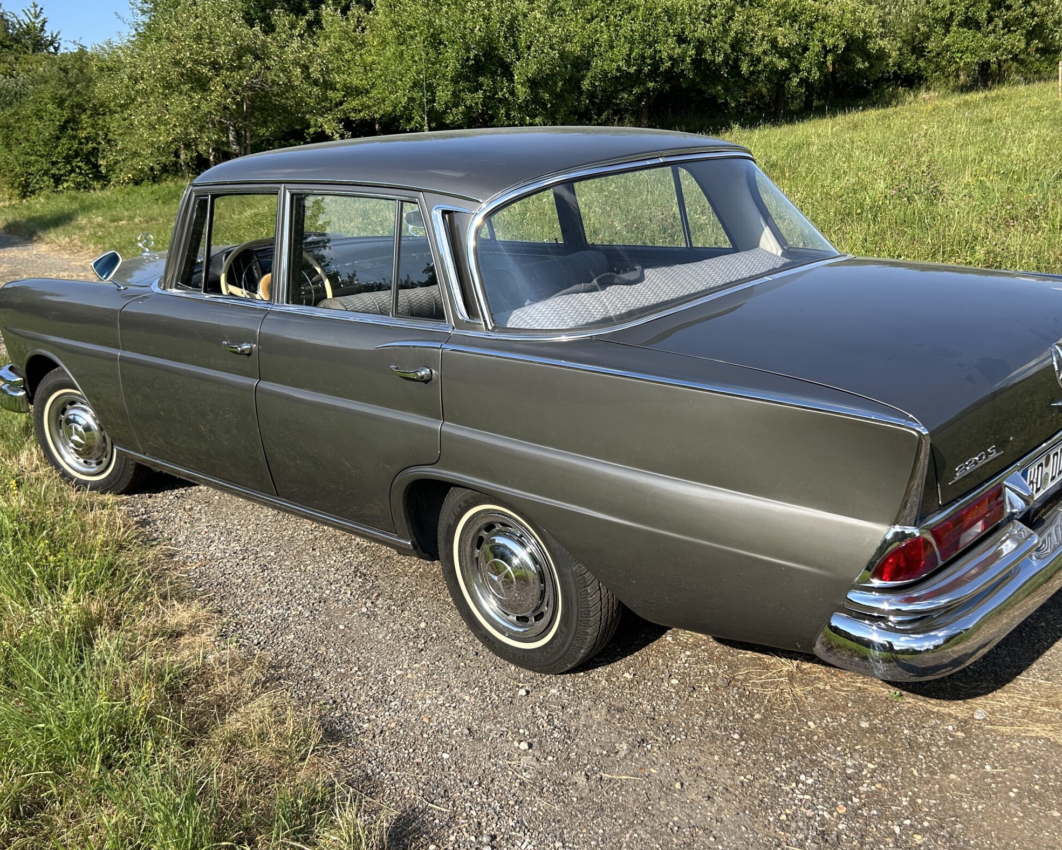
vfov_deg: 44.5
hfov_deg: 54.2
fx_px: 1037
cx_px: 576
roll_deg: +4.2
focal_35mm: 33
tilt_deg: -13.1
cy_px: 437
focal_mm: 5.7
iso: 50
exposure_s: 1/2299
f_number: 1.5
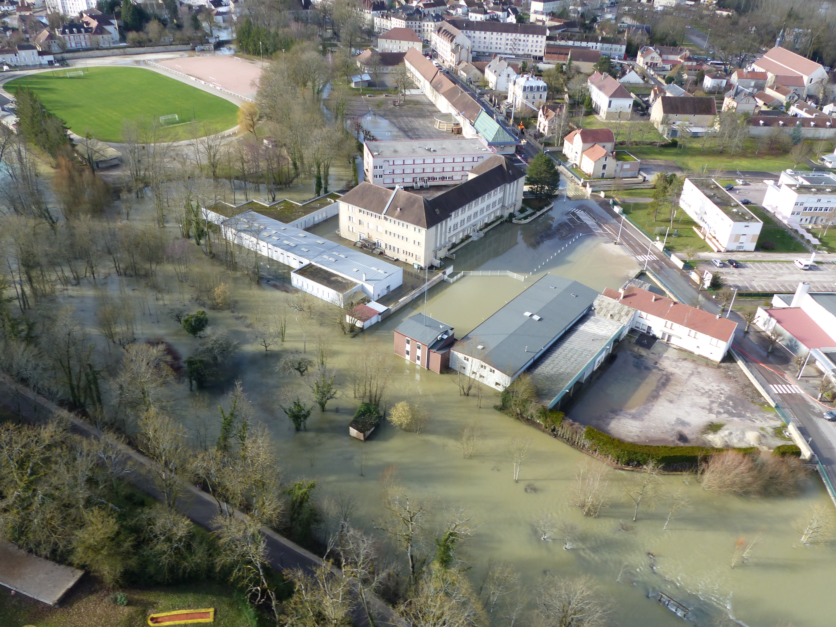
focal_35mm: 28
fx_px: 676
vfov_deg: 49.7
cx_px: 418
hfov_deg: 63.4
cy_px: 314
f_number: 4
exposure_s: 1/250
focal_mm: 5
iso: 100
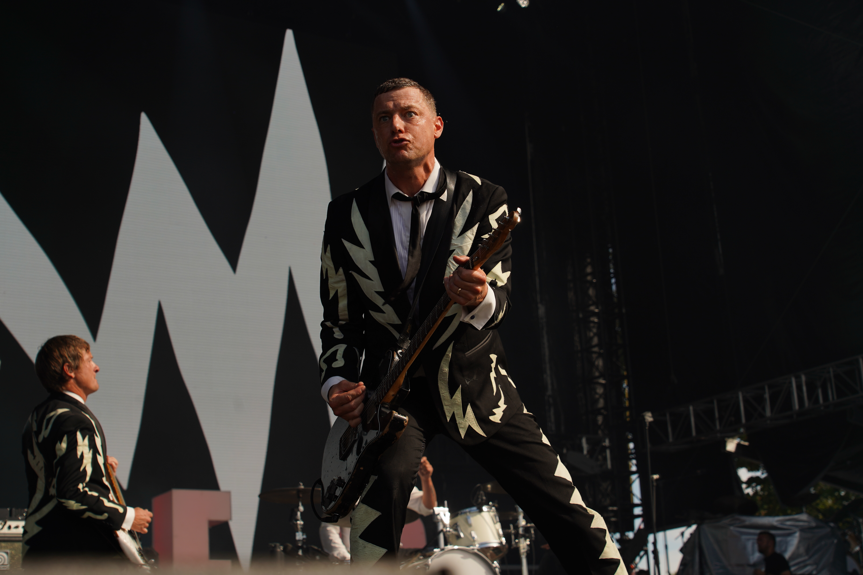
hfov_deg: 32.9
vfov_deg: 22.3
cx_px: 432
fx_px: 1462
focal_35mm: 61
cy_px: 288
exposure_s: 1/400
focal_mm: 61
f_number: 7.1
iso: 100
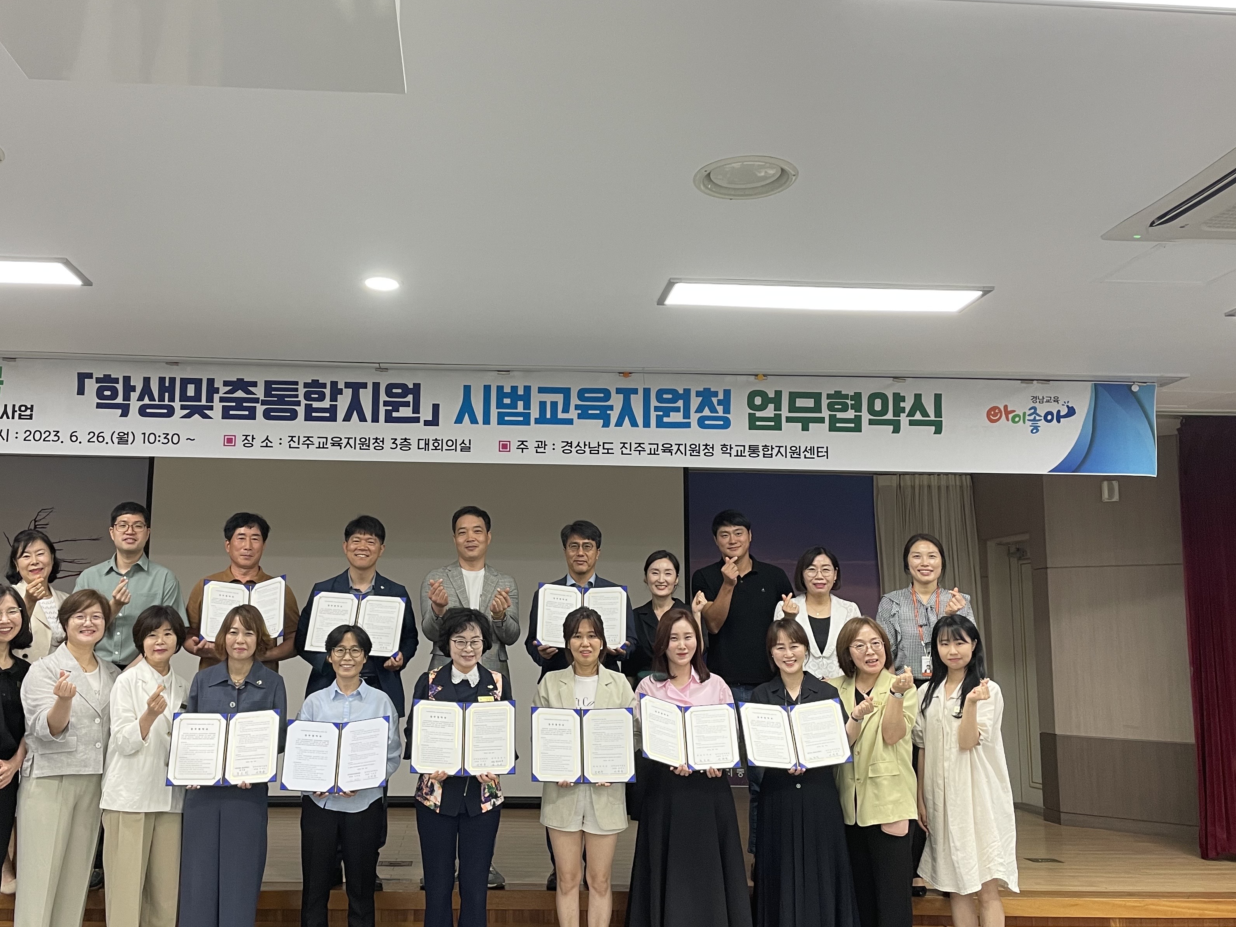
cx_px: 529
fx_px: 1178
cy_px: 464
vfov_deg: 42.9
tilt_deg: +7.2
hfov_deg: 55.1
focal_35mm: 33
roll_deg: -0.6
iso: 100
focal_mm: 4.2
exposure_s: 1/60
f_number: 1.6
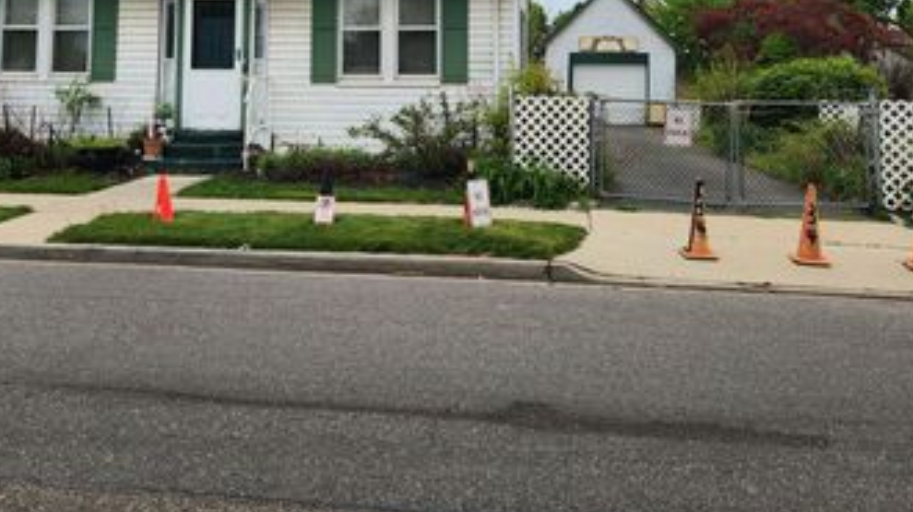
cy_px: 46
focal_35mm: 38
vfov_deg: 29.7
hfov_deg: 52.6
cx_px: 385
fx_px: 919
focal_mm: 5.4
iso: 20
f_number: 1.8
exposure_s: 1/1476
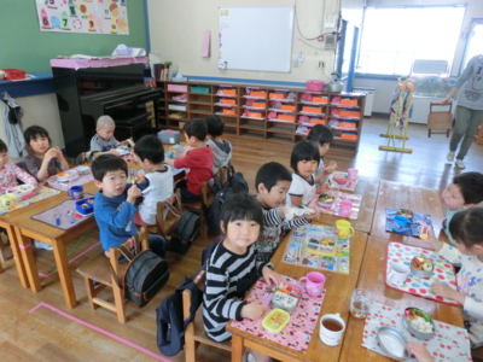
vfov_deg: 56.8
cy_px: 181
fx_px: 335
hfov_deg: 71.6
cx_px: 242
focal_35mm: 24
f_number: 3
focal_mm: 4.24
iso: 250
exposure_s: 1/125
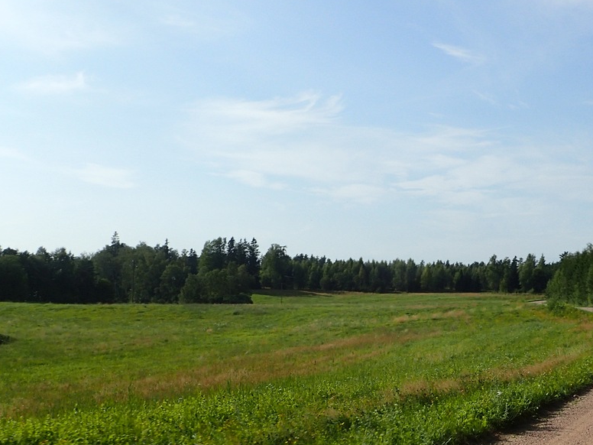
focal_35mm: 44
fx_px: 754
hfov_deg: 42.1
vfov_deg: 32.5
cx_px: 417
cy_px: 307
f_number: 8
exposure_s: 1/250
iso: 100
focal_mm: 4.5
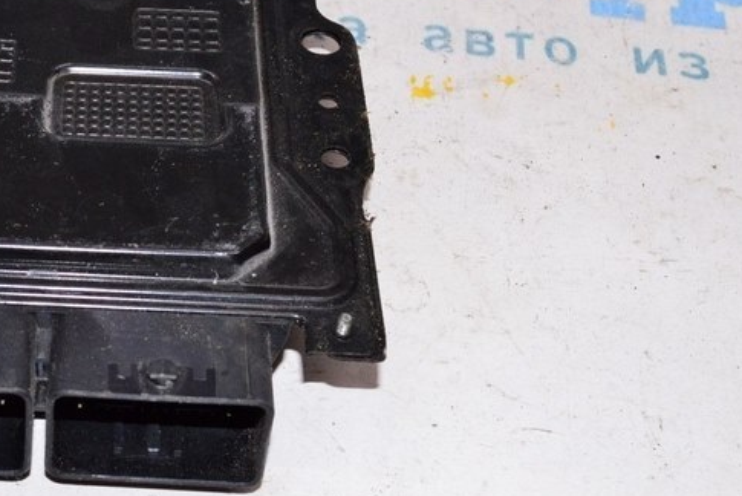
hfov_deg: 24.6
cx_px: 28
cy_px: 155
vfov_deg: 17.2
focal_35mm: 79
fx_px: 1630
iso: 1600
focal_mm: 25
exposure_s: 1/160
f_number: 8
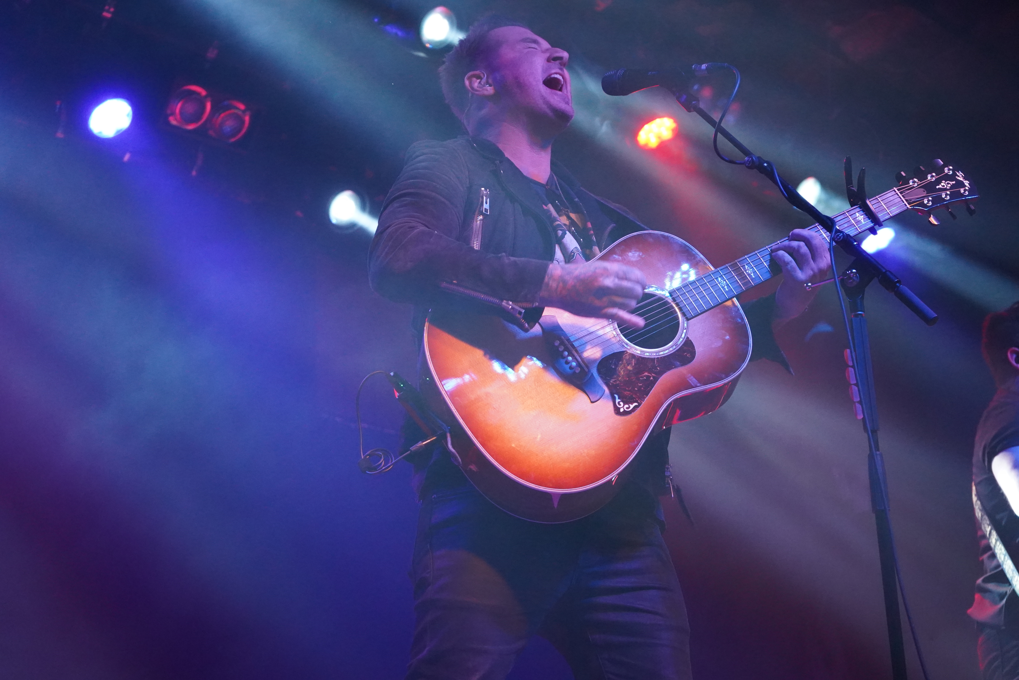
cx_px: 510
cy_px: 340
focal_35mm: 70
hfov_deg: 28.8
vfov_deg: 19.5
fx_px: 1981
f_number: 5.6
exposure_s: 1/80
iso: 8000
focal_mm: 70
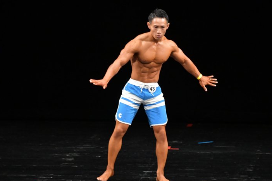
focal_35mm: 348
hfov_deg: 5.9
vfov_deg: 3.9
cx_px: 146
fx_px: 2627
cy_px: 85
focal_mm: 210
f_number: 5.6
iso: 3200
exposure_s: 1/400
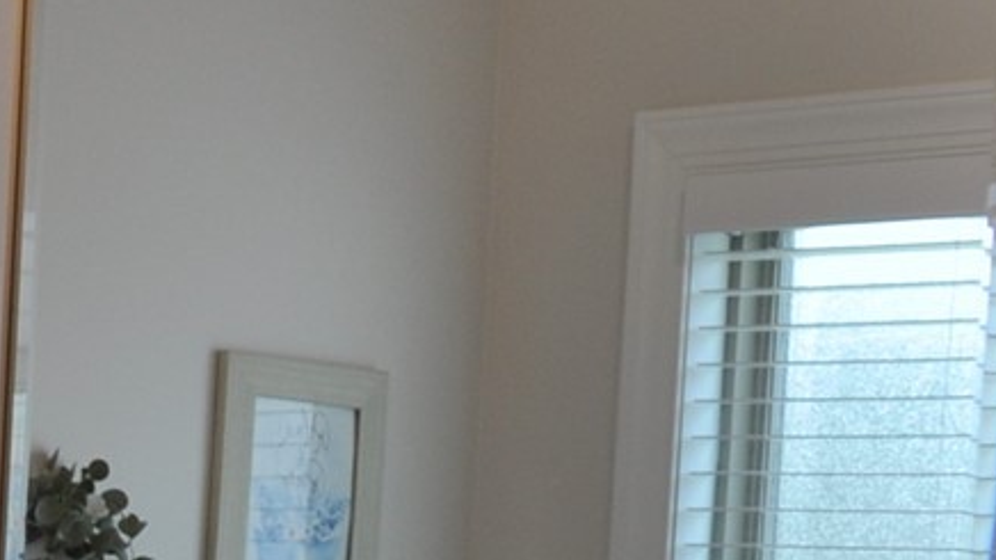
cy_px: 986
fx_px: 3723
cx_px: -836
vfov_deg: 8.3
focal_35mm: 141
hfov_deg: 13.5
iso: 200
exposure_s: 1/60
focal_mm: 18
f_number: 7.1
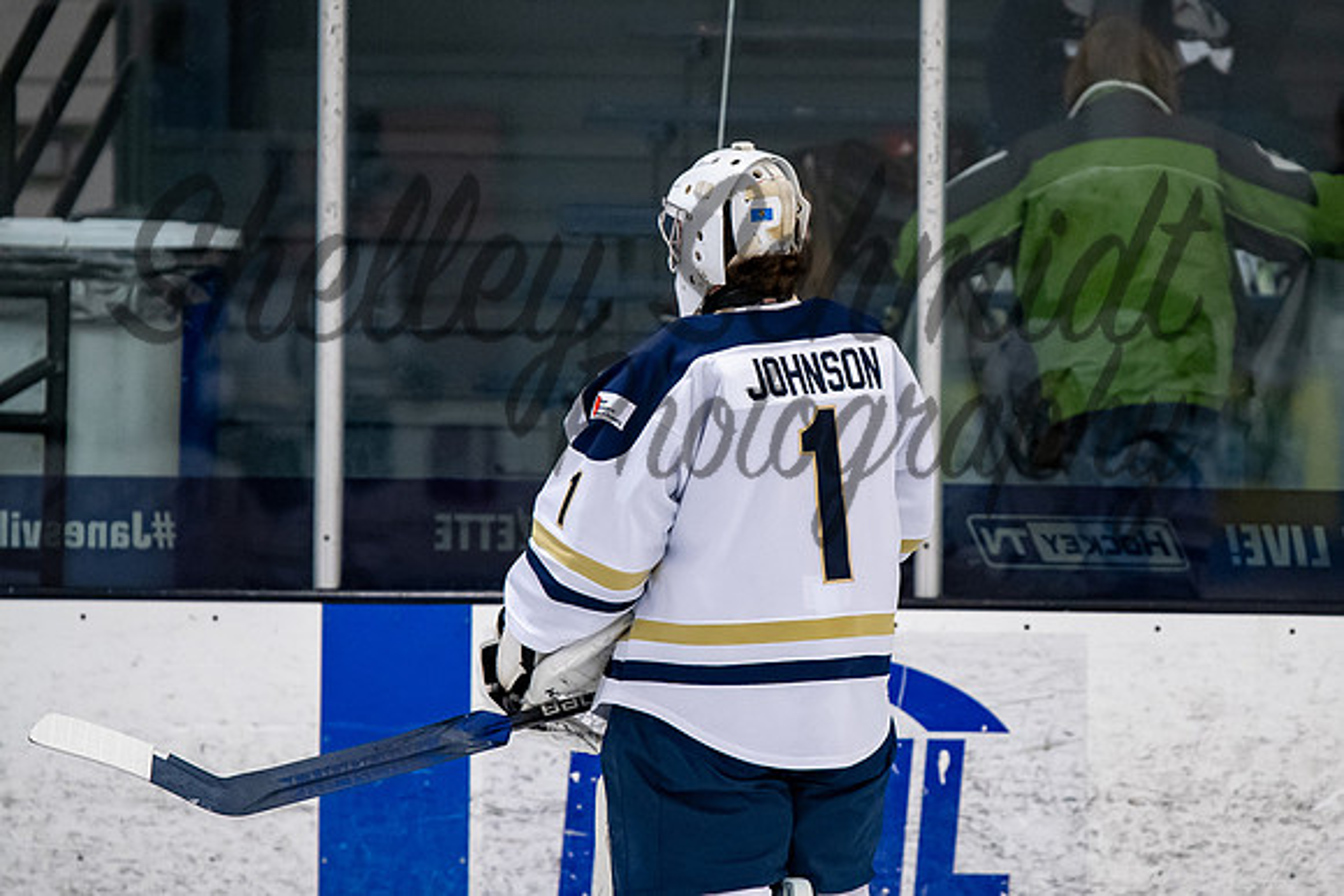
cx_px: 818
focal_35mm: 365
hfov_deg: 5.6
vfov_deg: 3.8
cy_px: 441
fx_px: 13644
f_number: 3.2
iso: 2000
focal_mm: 200
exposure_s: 1/800
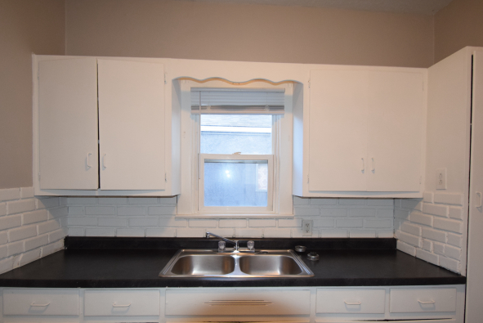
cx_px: 248
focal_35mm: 19
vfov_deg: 64.2
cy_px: 191
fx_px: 255
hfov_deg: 86.8
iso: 1100
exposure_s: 1/60
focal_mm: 10
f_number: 3.5
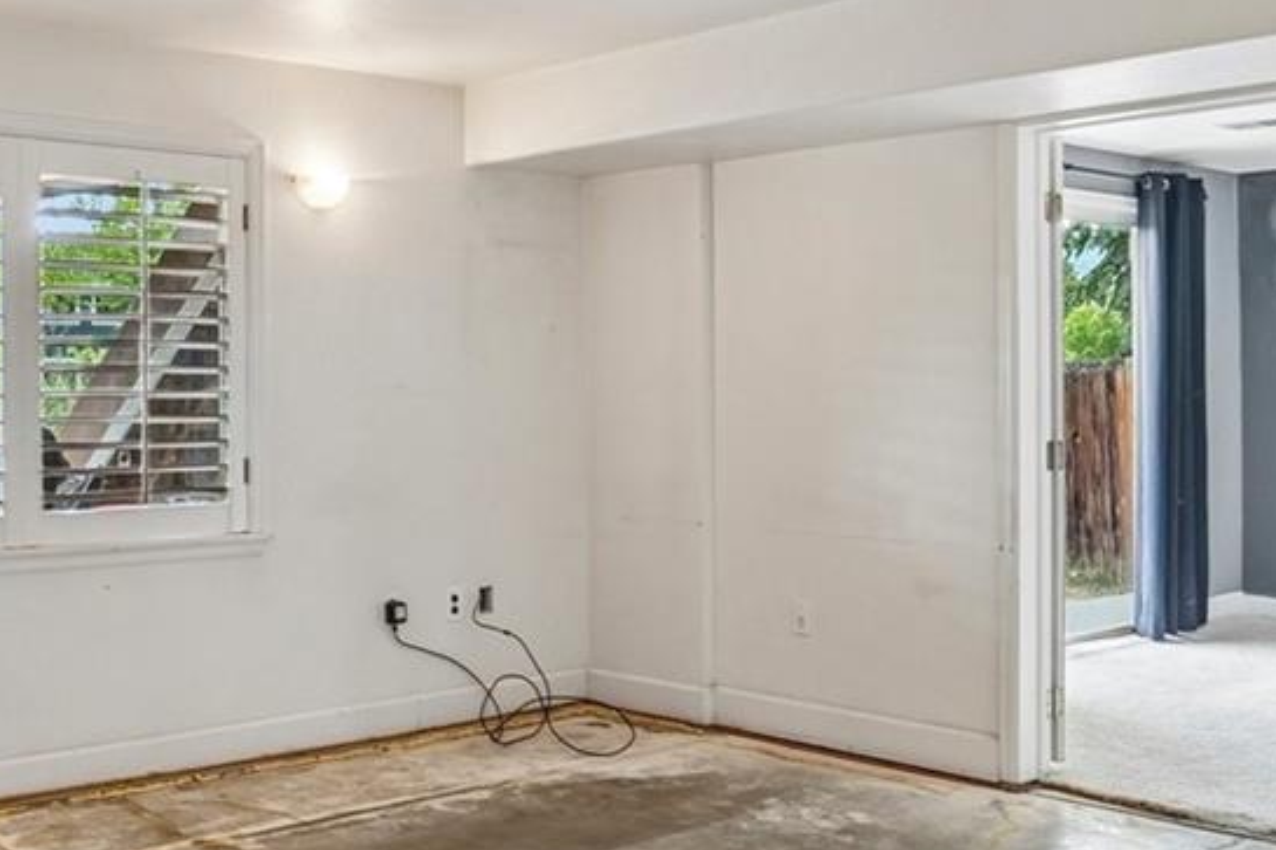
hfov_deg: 44.5
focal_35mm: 44
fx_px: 1559
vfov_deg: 30.5
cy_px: 400
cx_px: 616
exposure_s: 1/8
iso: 400
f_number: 8
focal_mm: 10
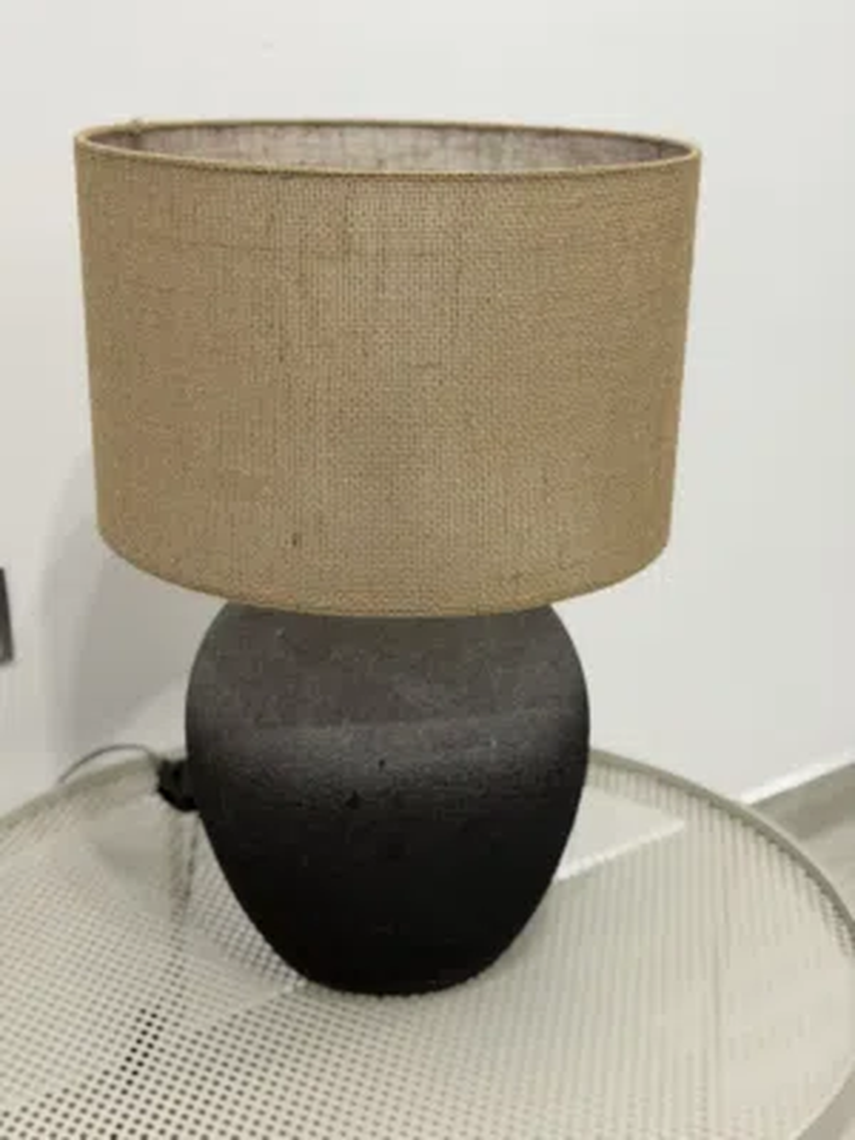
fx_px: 1581
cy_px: 570
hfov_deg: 30.3
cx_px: 428
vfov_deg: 39.7
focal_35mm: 48
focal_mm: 6.76
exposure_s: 1/50
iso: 200
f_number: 1.78
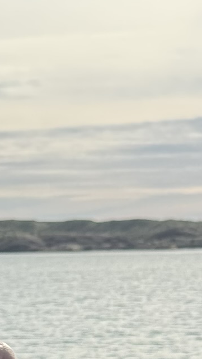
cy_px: 562
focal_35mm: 167
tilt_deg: -11.1
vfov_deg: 12.2
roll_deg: +1.7
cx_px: 283
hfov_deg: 7.2
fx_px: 1589
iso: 64
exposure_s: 1/4310
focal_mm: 6.76
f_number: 1.78
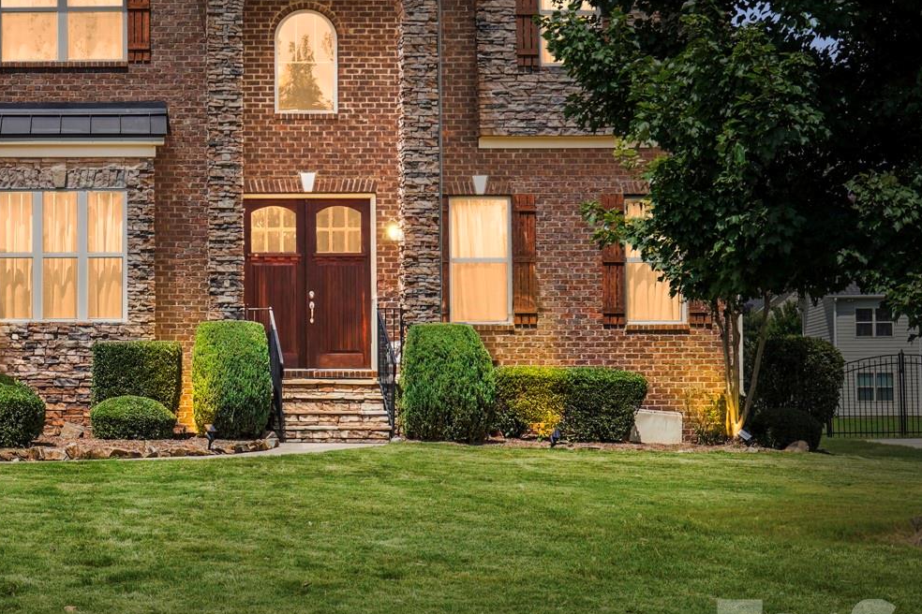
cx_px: 72
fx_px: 1562
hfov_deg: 31.2
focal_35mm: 61
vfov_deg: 22.1
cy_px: 156
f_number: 4
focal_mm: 20
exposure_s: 1/800
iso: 100
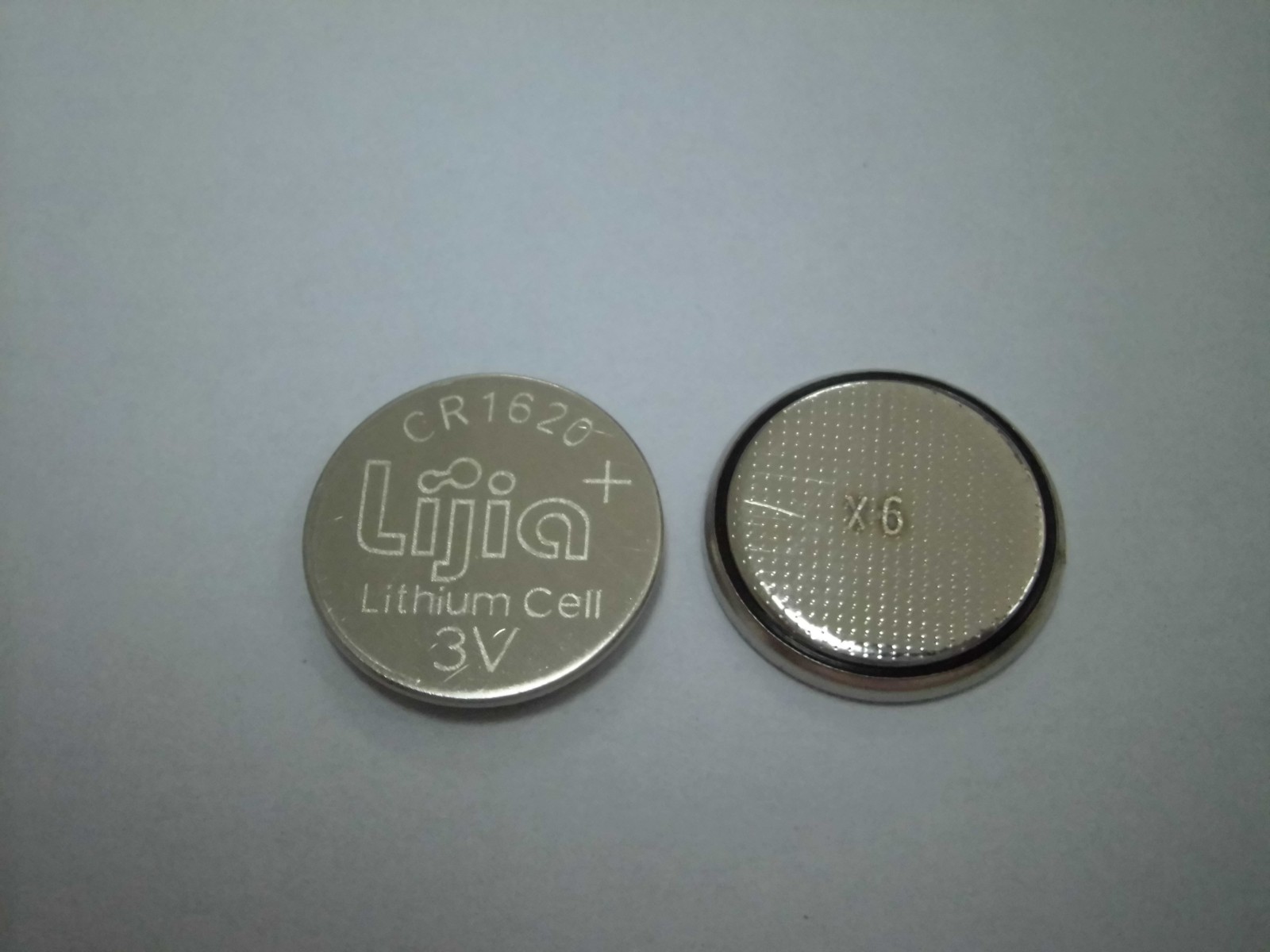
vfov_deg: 30.9
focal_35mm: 47
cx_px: 635
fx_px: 1724
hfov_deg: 40.4
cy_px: 476
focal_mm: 8.3
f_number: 3.4
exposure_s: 1/60
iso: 800
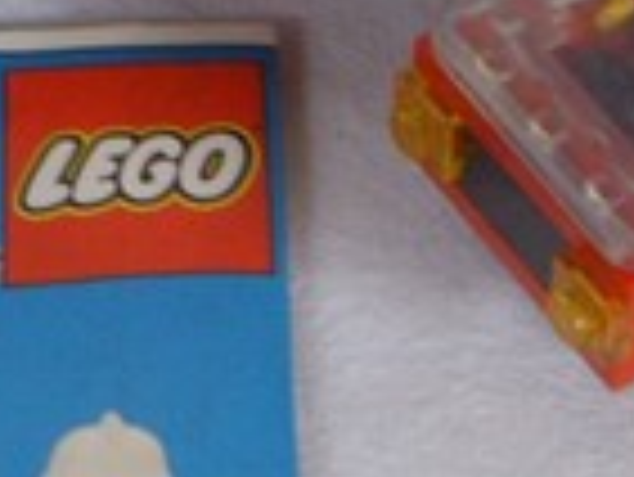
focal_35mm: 177
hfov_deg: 11.1
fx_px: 3245
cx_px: 121
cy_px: 50
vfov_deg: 8.4
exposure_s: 1/15
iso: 152
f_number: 3.5
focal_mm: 6.6
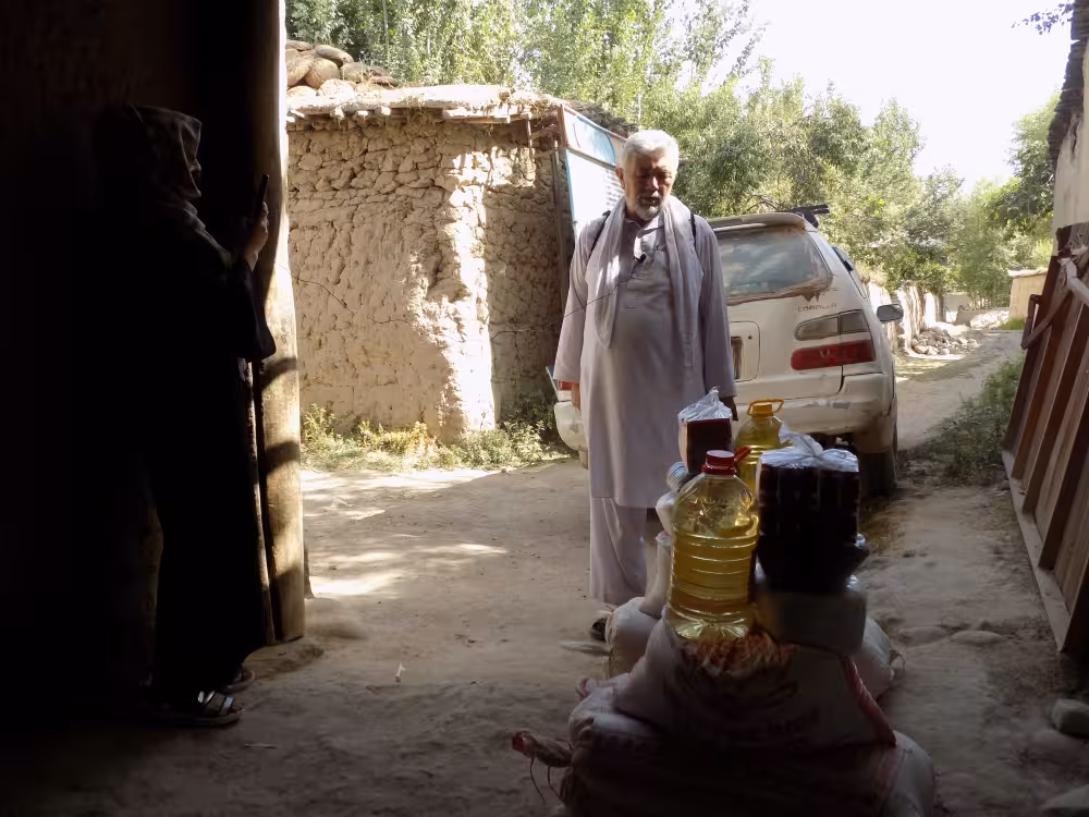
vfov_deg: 46.8
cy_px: 408
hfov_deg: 60.0
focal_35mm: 30
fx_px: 944
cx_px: 544
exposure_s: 1/125
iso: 80
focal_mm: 5.3
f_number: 3.3
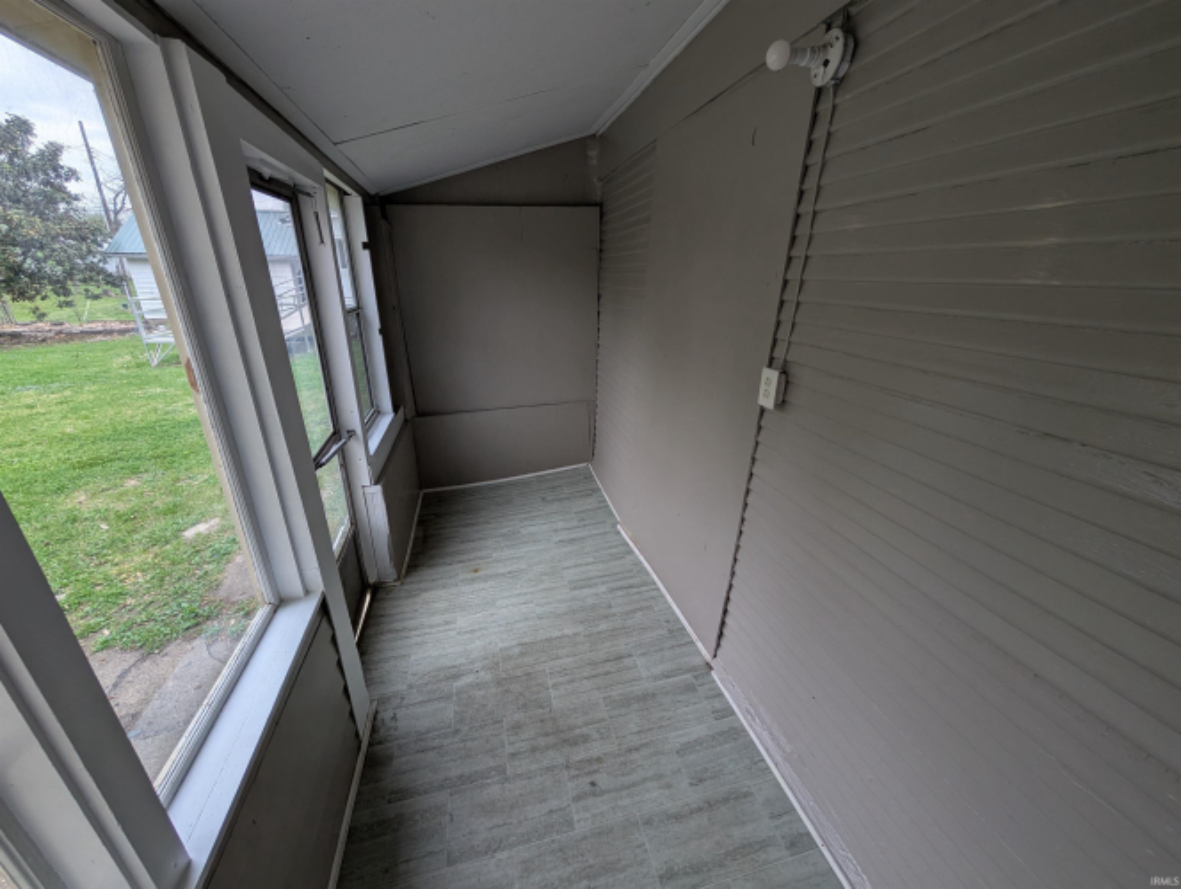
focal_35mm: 12
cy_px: 444
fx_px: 410
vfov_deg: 94.6
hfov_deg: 110.5
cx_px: 590
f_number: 1.7
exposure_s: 1/488
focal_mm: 2.02
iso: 49
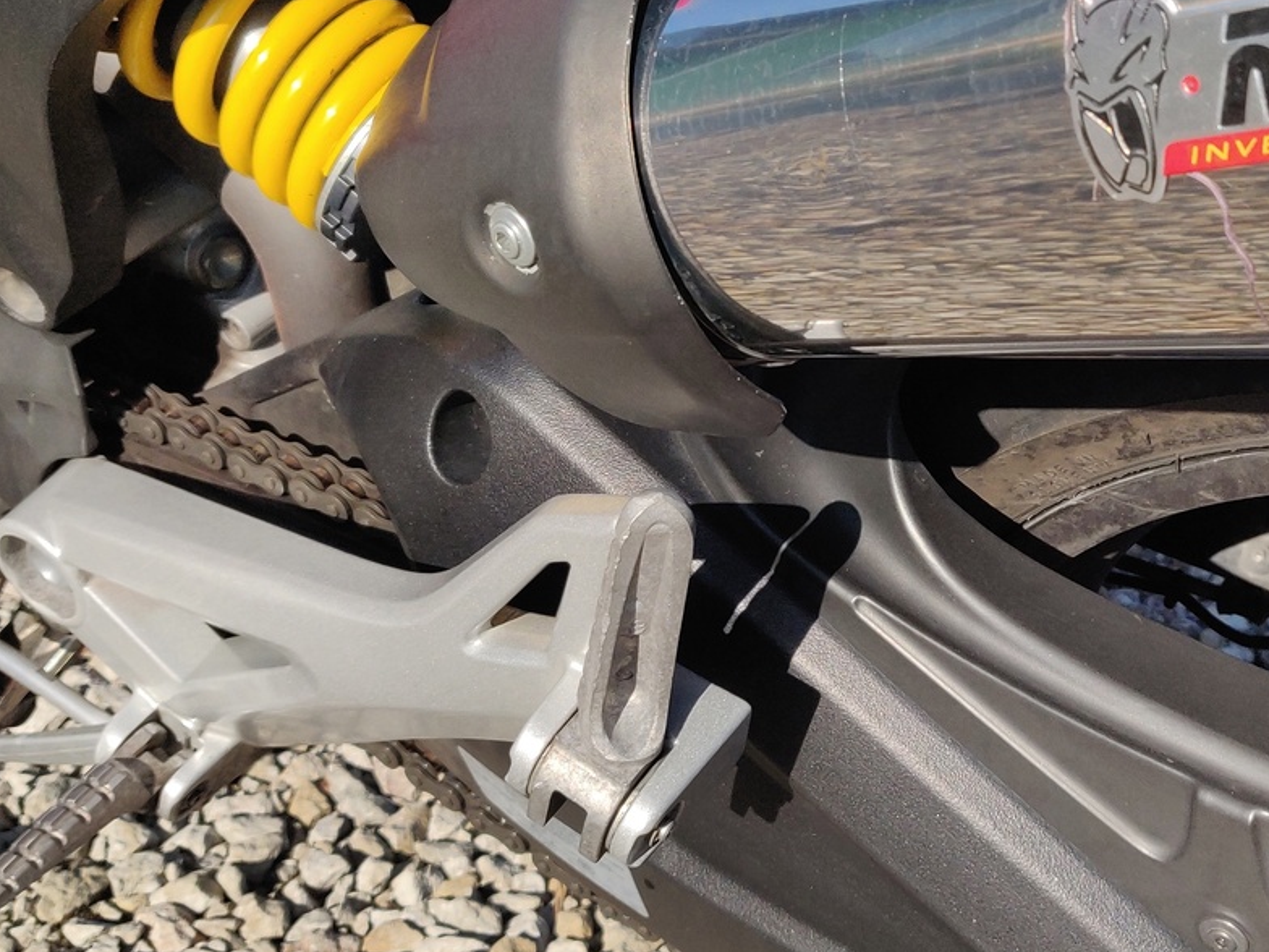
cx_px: 842
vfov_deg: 28.3
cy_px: 295
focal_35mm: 51
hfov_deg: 37.1
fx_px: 1870
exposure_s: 1/1658
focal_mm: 4.25
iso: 100
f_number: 1.7
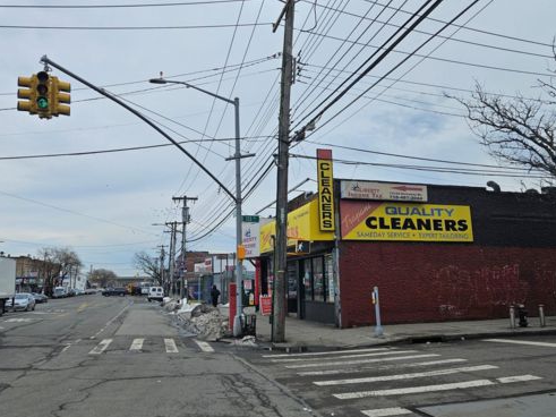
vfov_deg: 46.8
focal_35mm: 30
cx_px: 270
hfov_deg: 60.0
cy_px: 198
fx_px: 482
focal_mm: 5.4
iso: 25
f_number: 1.8
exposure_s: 1/2650
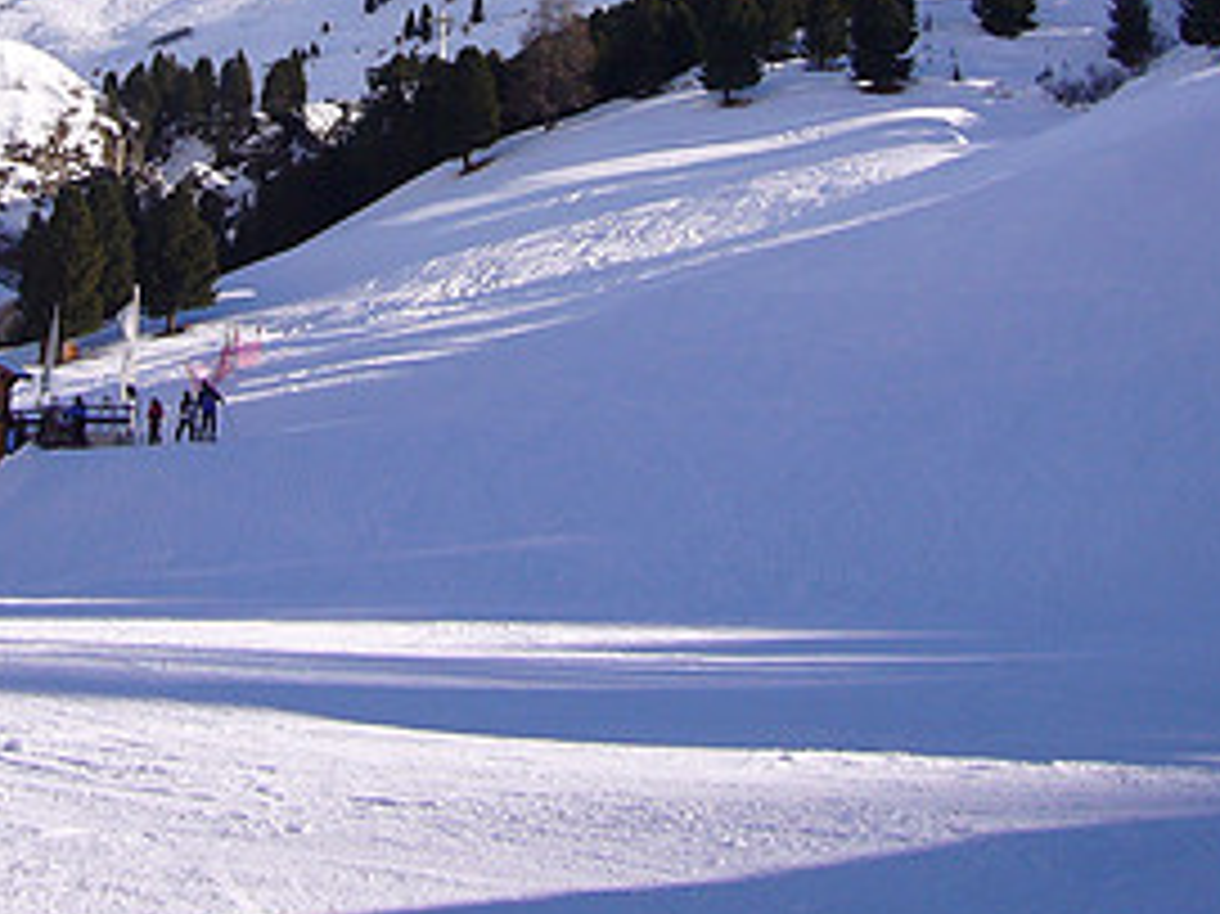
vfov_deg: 23.6
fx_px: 2114
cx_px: 392
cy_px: 47
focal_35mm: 60
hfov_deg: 31.9
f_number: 5.6
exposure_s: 1/400
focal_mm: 4.6
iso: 80
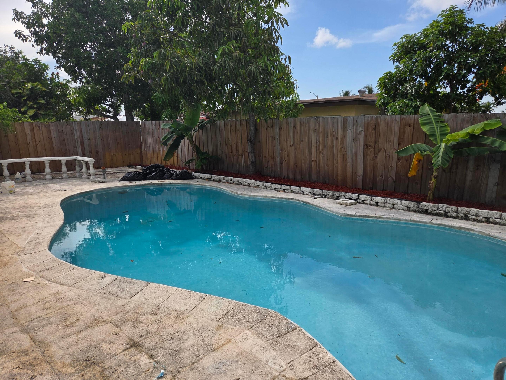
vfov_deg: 58.9
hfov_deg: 73.9
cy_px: 190
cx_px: 253
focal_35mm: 23
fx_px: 336
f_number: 1.8
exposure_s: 1/4187
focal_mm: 5.4
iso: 80
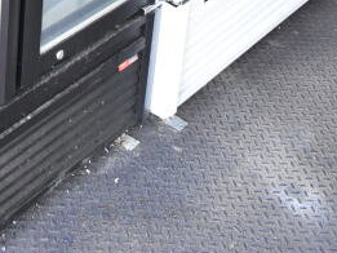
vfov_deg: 13.3
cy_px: -297
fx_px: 886
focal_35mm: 91
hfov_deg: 20.9
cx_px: 12
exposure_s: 1/80
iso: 1600
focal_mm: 18
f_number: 4.5
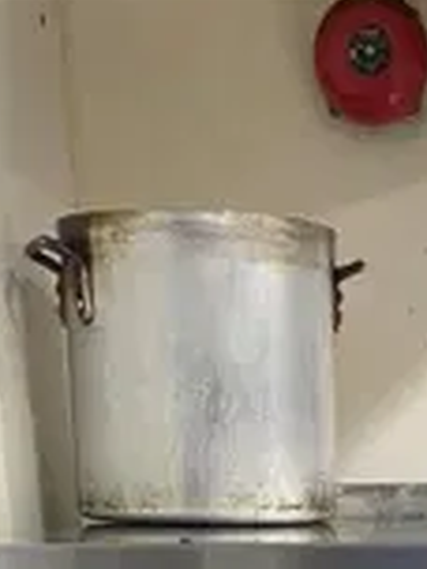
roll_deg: -0.1
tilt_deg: -20.1
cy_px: 986
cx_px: 464
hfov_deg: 15.8
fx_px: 1497
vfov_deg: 17.8
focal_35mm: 91
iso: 400
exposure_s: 1/60
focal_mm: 4.25
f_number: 1.8
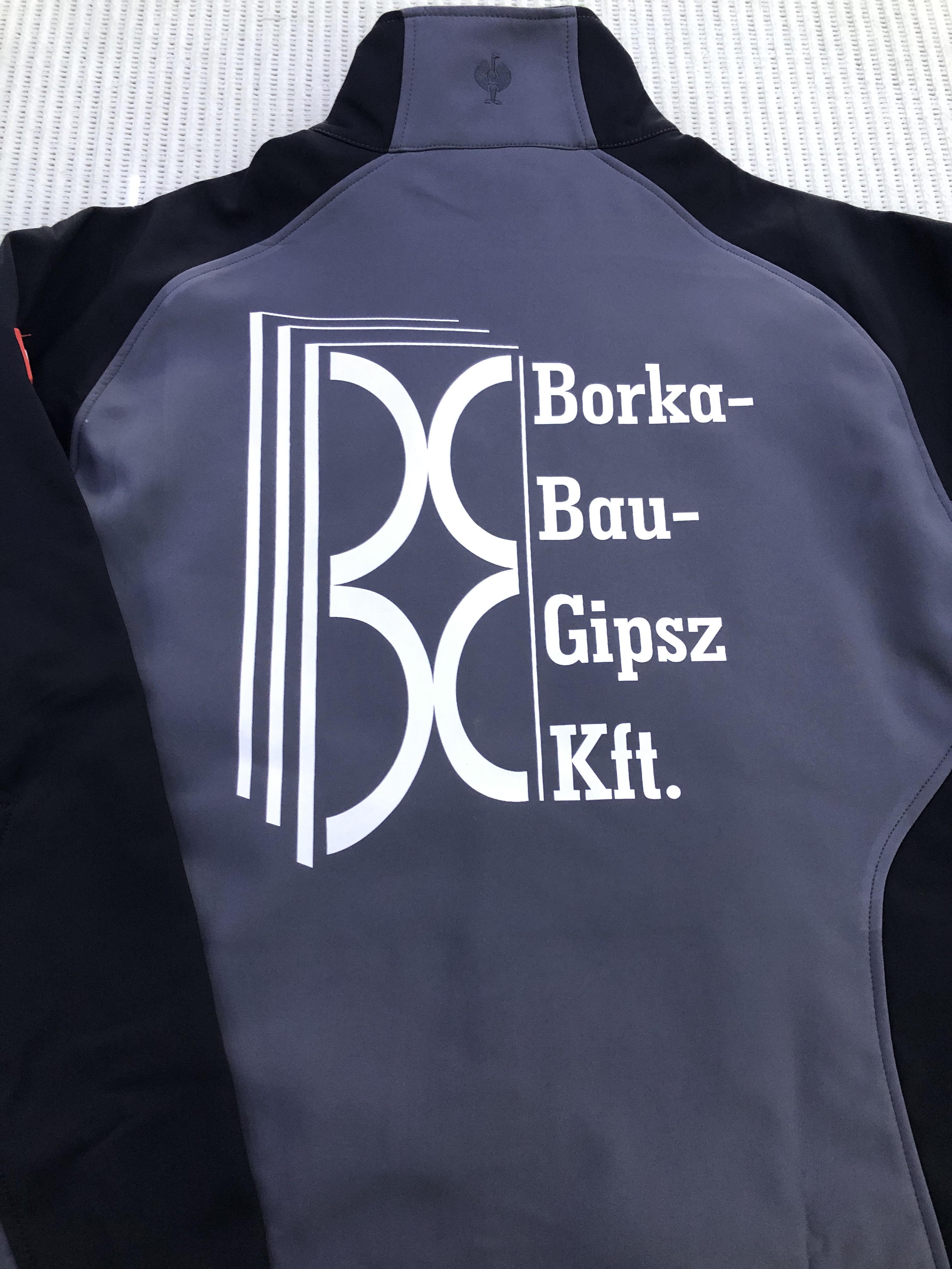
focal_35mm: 28
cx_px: 476
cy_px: 634
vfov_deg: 63.4
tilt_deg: -69.9
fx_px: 1027
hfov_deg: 49.7
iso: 80
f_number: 1.8
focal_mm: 3.99
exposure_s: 1/15
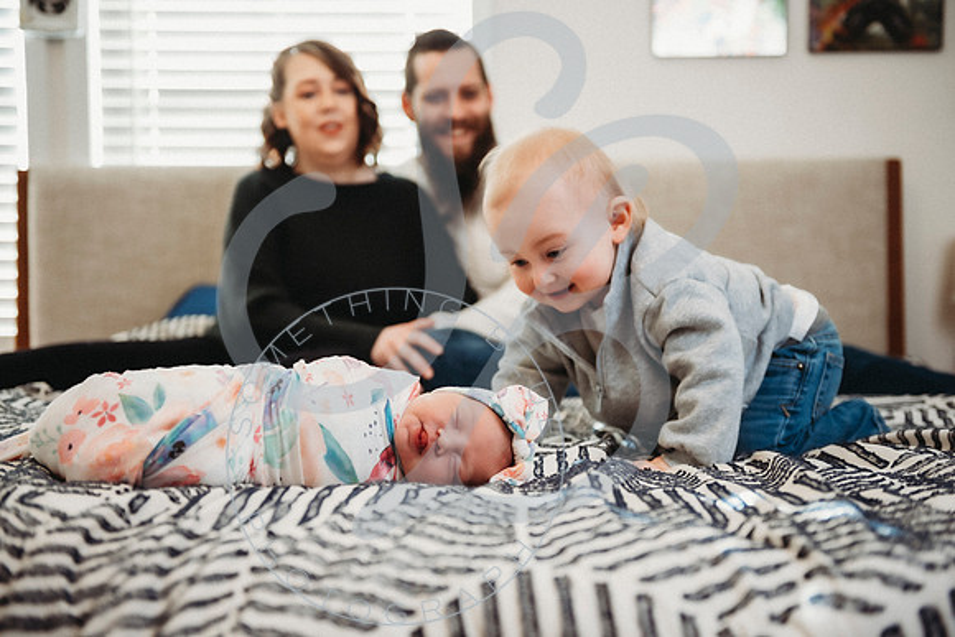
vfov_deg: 29.6
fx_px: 1204
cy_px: 318
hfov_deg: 43.3
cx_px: 480
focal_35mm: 45
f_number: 2.8
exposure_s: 1/125
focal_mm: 45
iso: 800
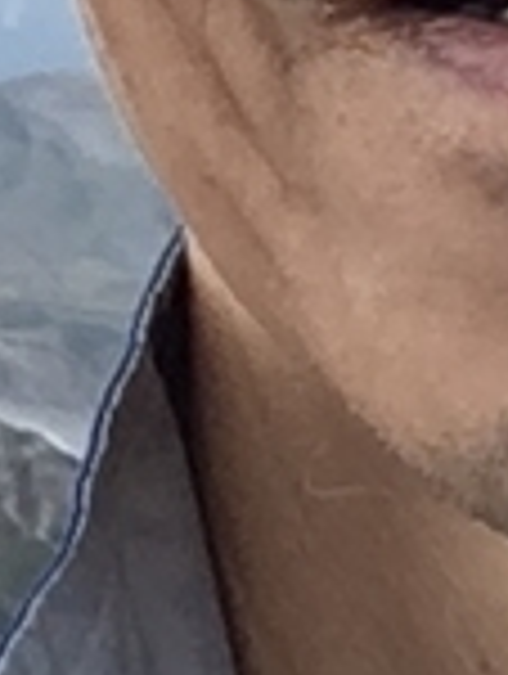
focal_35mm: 211
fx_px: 4117
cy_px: -1017
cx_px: 593
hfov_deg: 7.0
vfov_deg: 8.5
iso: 50
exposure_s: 1/346
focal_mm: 2.15
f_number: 2.4
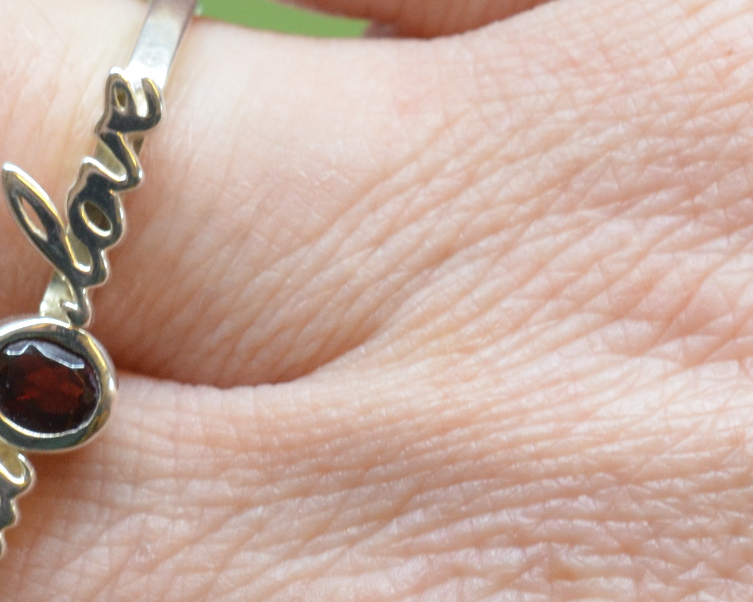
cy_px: 167
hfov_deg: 9.6
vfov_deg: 7.8
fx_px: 4434
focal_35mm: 199
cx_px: 22
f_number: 9
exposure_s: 1/80
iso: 1000
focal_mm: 40
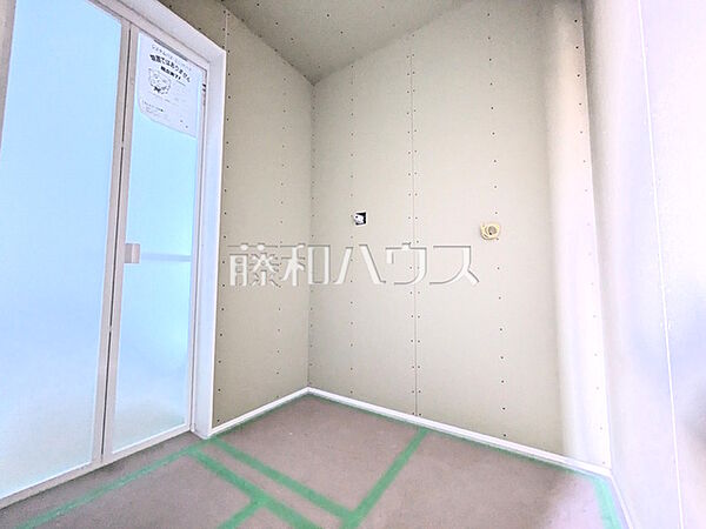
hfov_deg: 102.1
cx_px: 353
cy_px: 264
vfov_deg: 85.7
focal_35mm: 14
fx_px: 286
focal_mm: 1.83
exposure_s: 1/16.7
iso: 844
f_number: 2.2
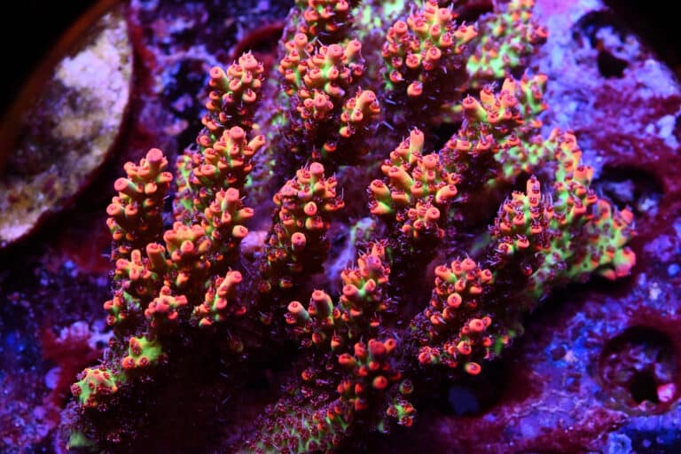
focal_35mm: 75
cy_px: 227
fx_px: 1419
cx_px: 340
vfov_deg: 18.2
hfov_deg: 27.0
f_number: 10
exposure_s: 1/80
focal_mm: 50
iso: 10000
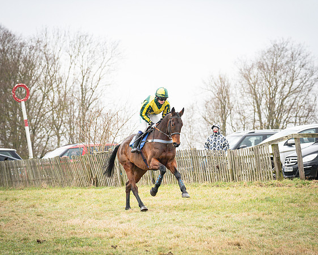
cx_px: 160
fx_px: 2157
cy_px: 128
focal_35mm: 229
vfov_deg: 6.8
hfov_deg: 8.4
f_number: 4.5
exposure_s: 1/1000
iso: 500
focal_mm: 135
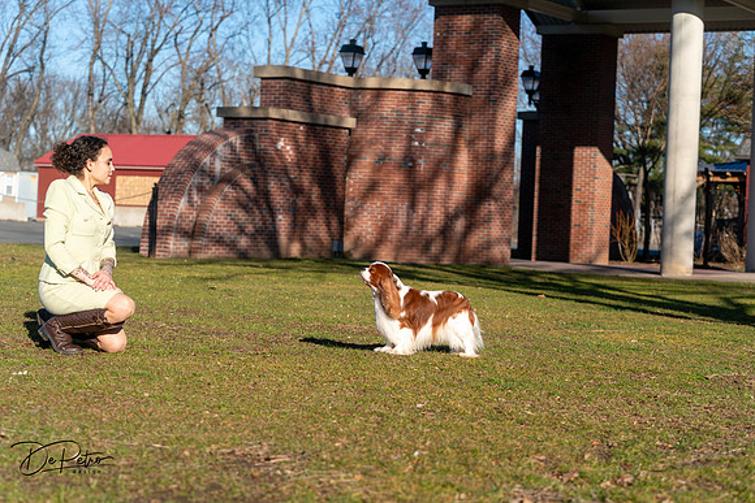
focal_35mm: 70
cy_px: 252
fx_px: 1468
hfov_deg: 28.8
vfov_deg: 19.5
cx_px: 378
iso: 100
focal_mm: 70
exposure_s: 1/1000
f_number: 4.5
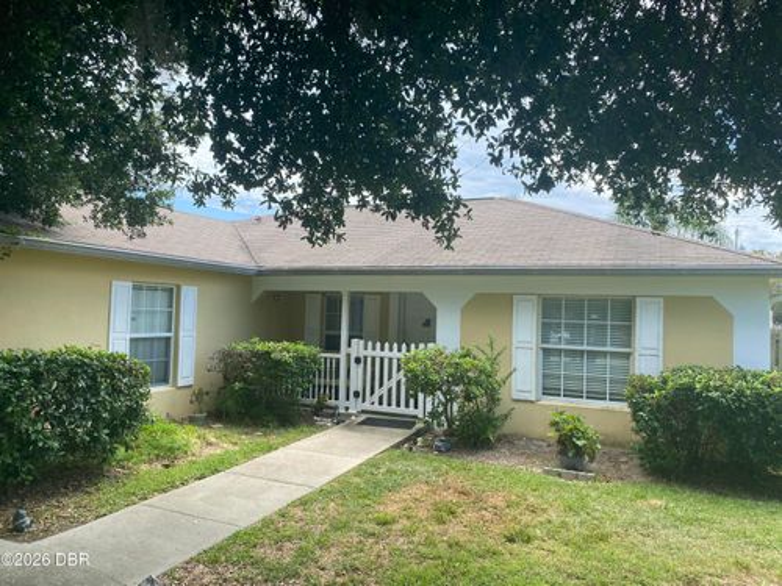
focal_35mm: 26
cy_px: 293
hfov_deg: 67.3
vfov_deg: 53.1
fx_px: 587
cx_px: 391
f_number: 1.8
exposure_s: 1/678
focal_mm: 4.25
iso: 32
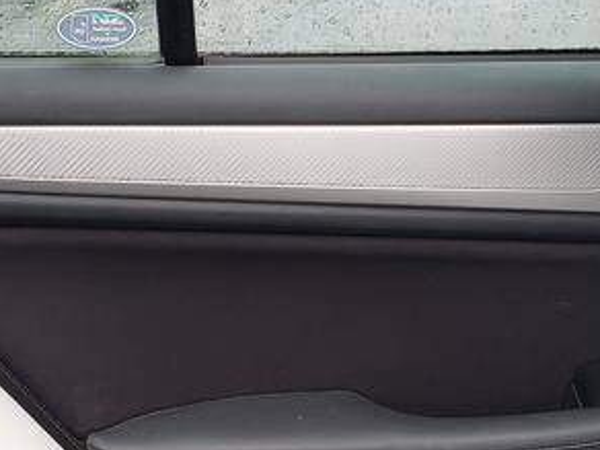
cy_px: 403
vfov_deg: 24.9
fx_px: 988
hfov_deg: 33.7
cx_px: 358
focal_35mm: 57
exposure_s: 1/50
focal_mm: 4.3
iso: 125
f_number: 2.4
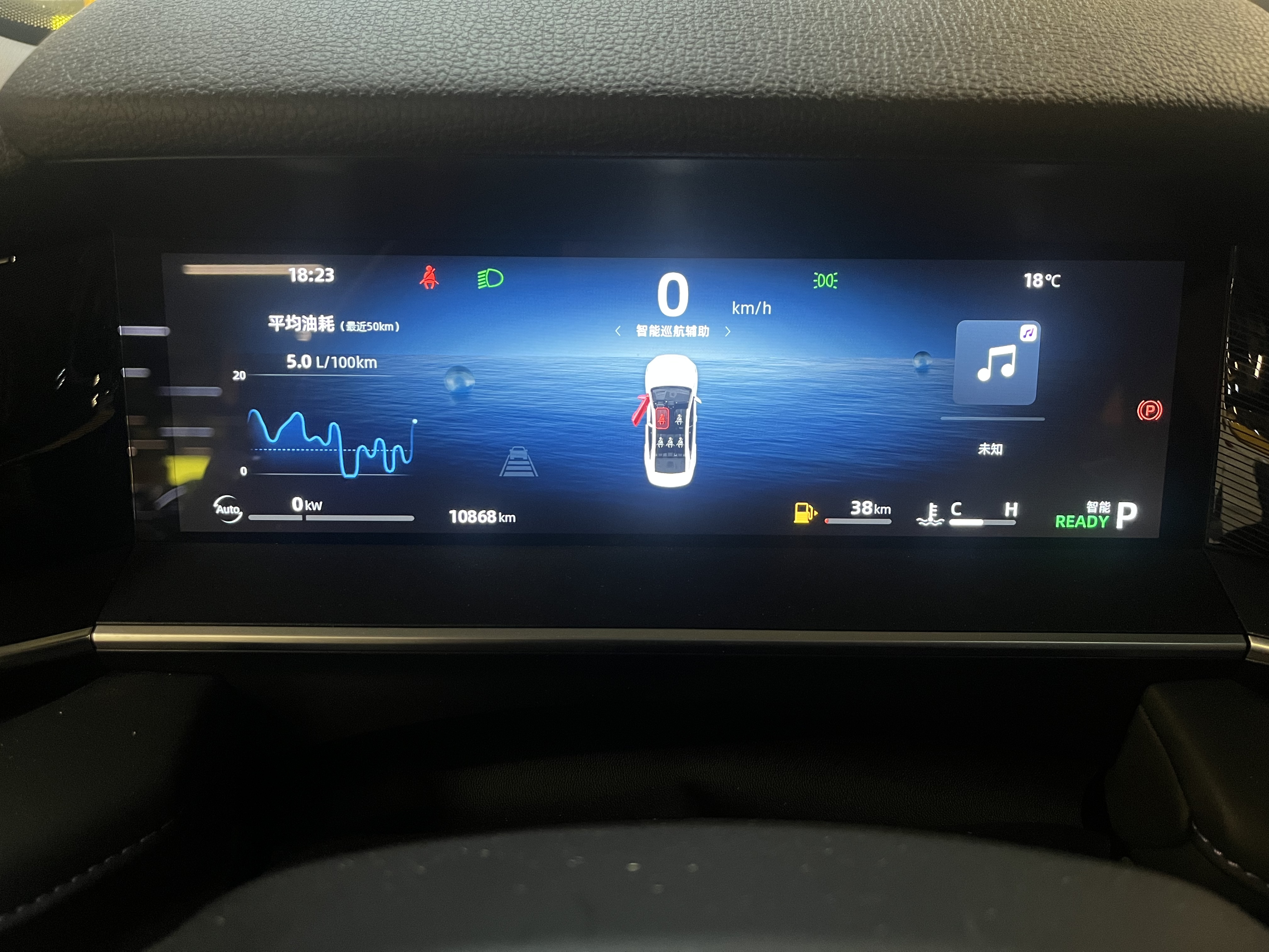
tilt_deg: -20.5
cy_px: 476
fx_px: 953
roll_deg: +0.1
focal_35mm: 26
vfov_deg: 53.1
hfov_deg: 67.3
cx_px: 634
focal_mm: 5.1
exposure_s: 1/33
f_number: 1.6
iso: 400
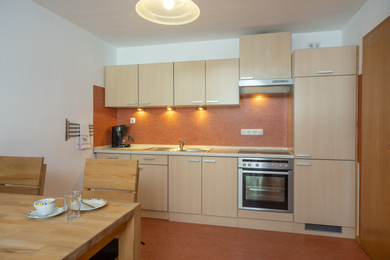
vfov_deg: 53.2
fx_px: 260
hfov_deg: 73.7
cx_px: 195
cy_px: 130
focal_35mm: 24
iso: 200
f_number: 11
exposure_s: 1/4
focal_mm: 24
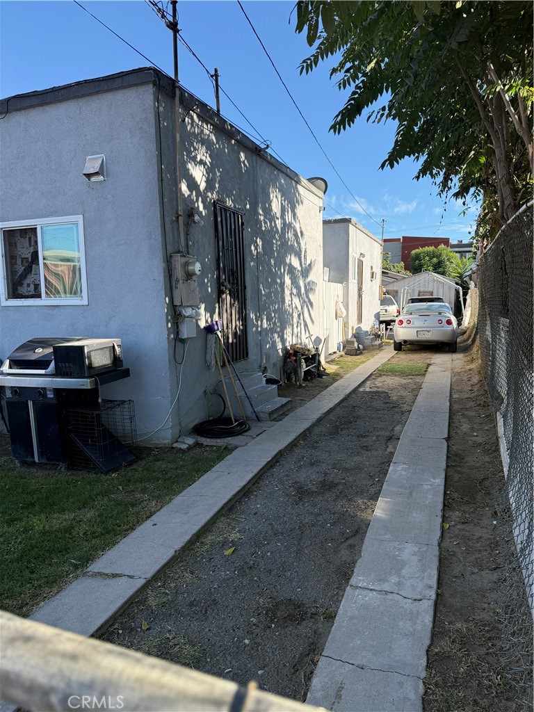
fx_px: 494
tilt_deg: -5.4
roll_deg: +0.6
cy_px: 356
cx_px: 267
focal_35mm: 24
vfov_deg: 71.6
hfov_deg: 56.8
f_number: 1.78
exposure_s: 1/1493
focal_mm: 6.76
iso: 100
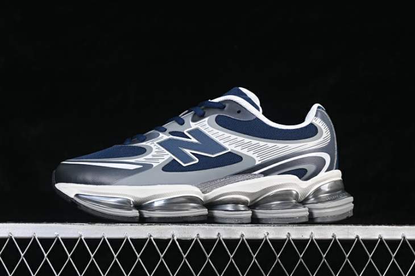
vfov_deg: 18.2
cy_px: 138
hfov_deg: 27.0
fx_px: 864
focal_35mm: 75
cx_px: 208
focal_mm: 50
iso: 160
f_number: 6.3
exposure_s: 1/60
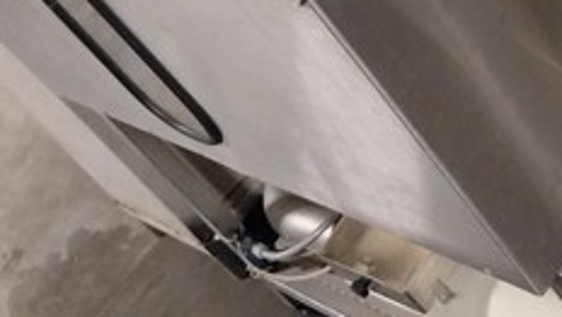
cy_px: -111
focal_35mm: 78
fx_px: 1163
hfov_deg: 26.4
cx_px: 484
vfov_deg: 14.8
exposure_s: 1/25
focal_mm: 4
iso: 1600
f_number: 1.8
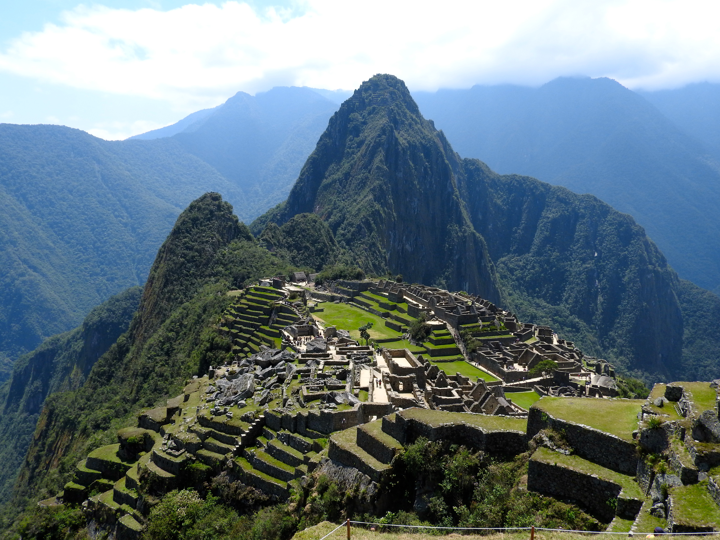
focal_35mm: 30
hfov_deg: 60.0
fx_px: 624
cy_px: 270
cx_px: 360
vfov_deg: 46.8
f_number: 3.5
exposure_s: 1/800
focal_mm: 5.4
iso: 100
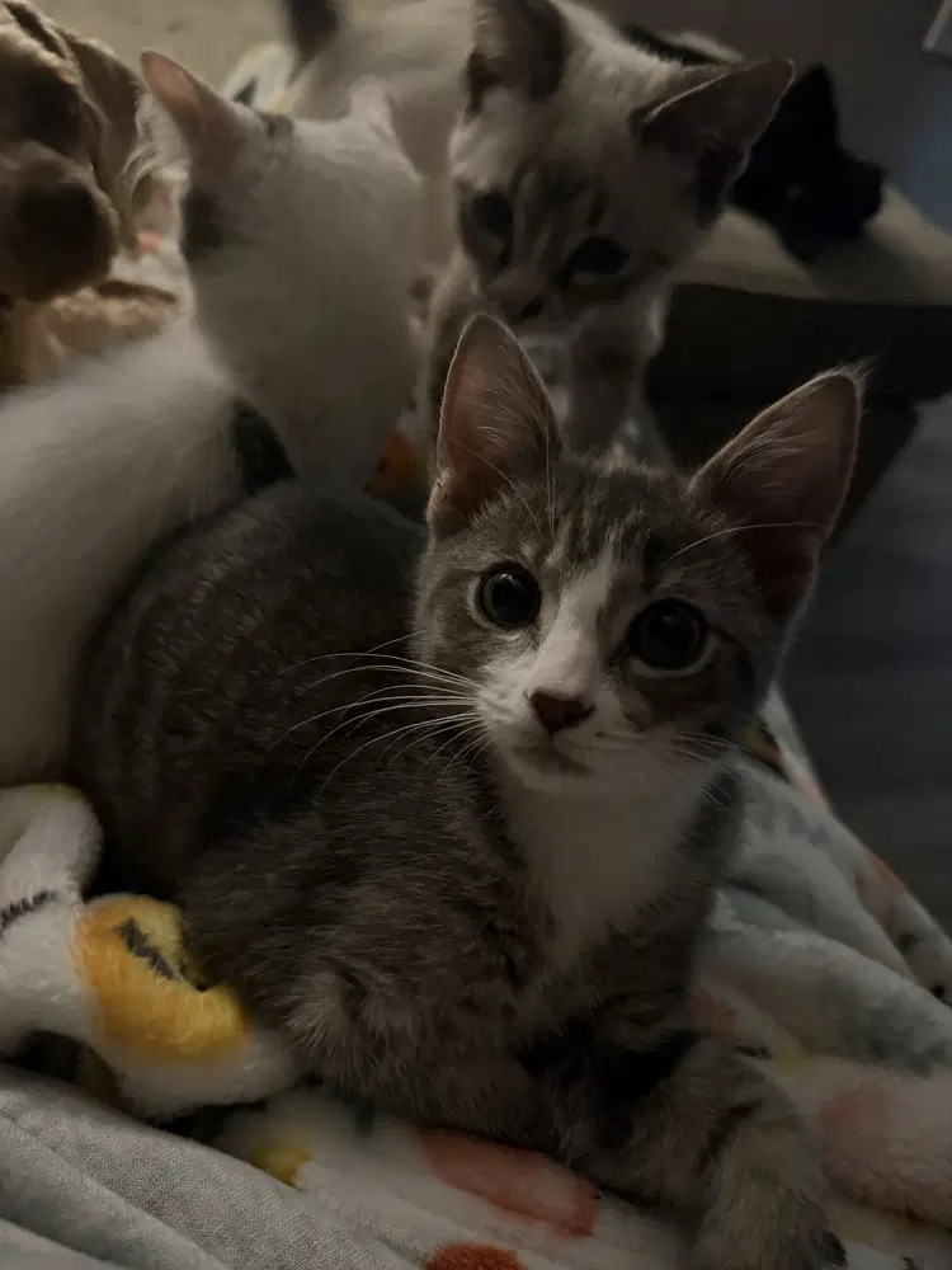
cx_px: 476
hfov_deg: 56.8
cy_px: 635
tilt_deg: -44.6
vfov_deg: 71.6
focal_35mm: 24
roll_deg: -21.0
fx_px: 880
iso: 1600
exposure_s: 1/24
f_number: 1.78
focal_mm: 6.76
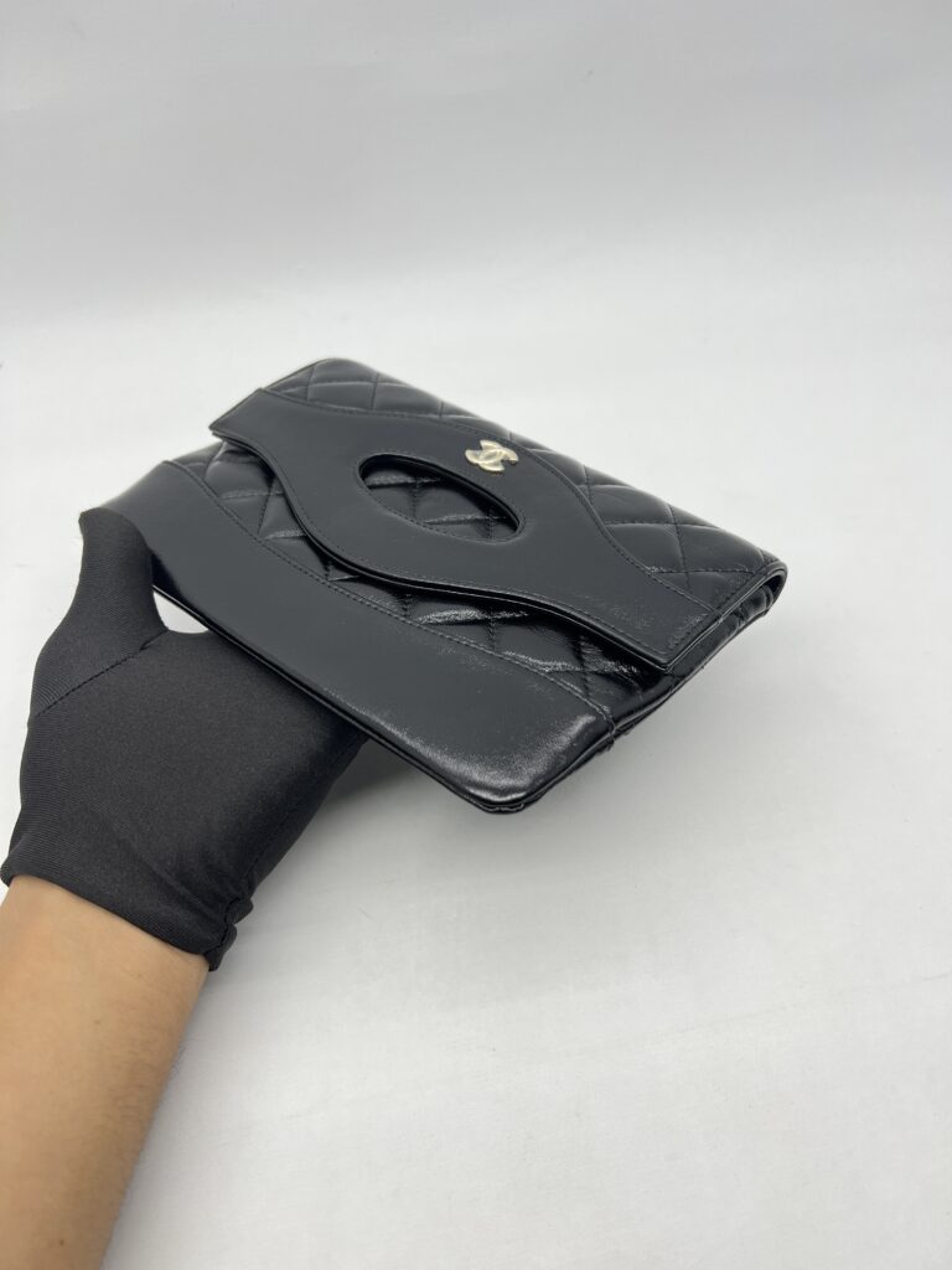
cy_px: 635
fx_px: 953
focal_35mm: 26
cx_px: 476
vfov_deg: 67.3
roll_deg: +4.0
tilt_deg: -43.9
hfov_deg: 53.1
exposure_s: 1/100
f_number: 1.5
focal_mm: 5.7
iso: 32
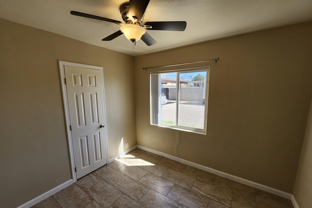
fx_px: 121
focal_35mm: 14
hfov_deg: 104.2
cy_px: 108
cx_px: 157
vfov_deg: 81.2
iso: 40
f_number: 2.2
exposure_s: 1/170
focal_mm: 1.74
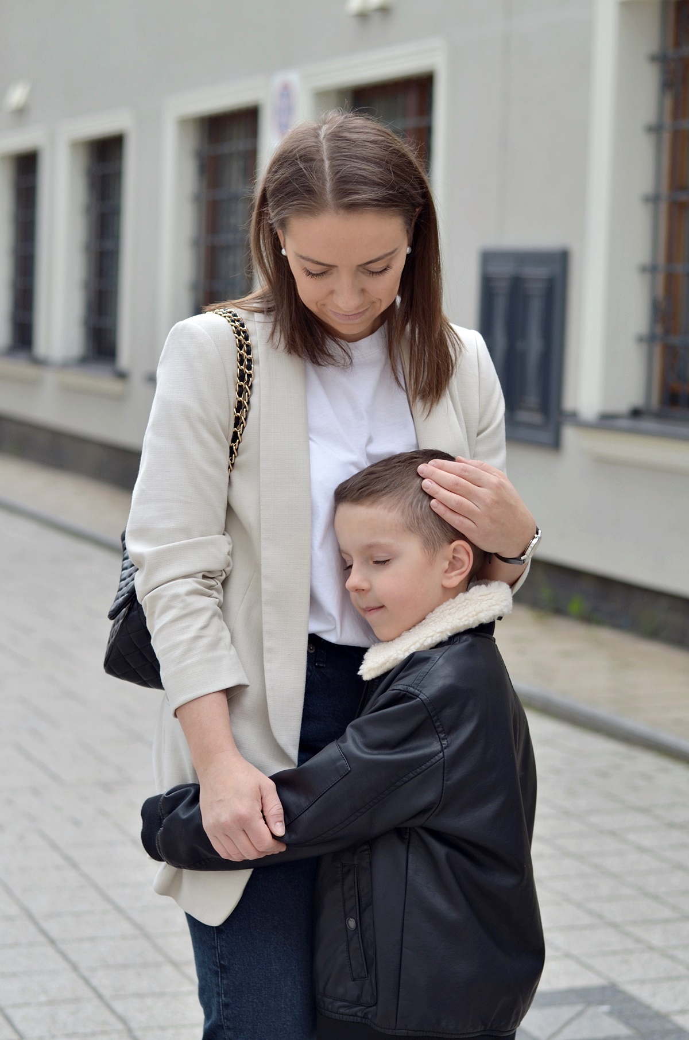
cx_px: 344
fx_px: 2163
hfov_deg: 18.1
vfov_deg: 27.0
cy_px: 520
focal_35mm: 75
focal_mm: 50
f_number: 2.8
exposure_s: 1/320
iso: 100
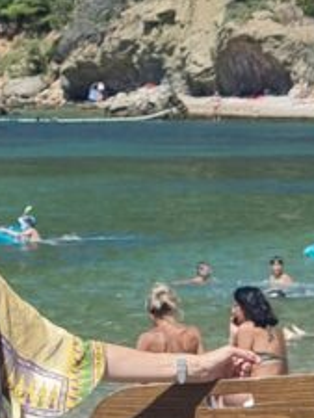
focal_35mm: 328
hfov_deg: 4.5
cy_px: 82
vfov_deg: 6.0
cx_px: -111
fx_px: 3963
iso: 50
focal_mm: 9
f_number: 2.4
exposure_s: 1/1848
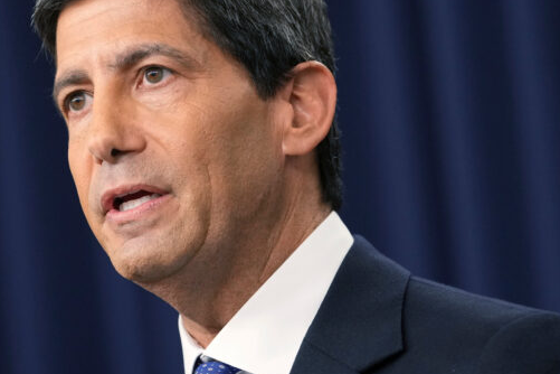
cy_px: 176
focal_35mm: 414
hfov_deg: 5.0
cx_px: 240
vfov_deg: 3.3
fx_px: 6439
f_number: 2.8
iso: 2000
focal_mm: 180
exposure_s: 1/500
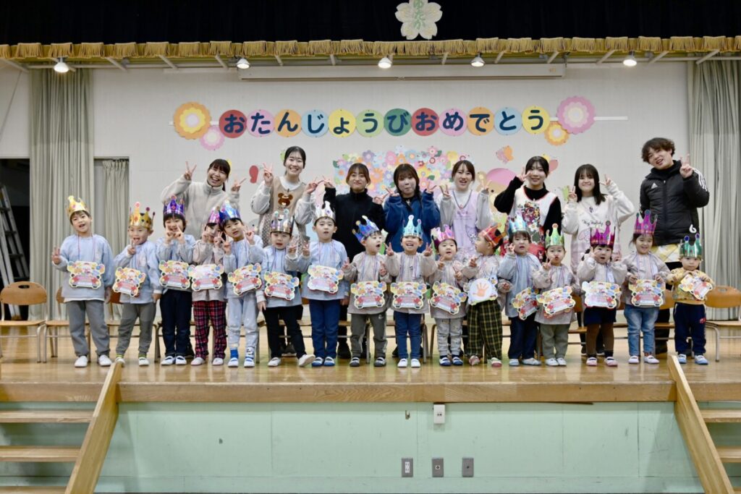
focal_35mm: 36
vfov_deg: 36.9
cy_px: 247
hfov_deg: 53.1
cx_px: 370
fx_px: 741
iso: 400
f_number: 4
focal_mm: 24
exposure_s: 1/160
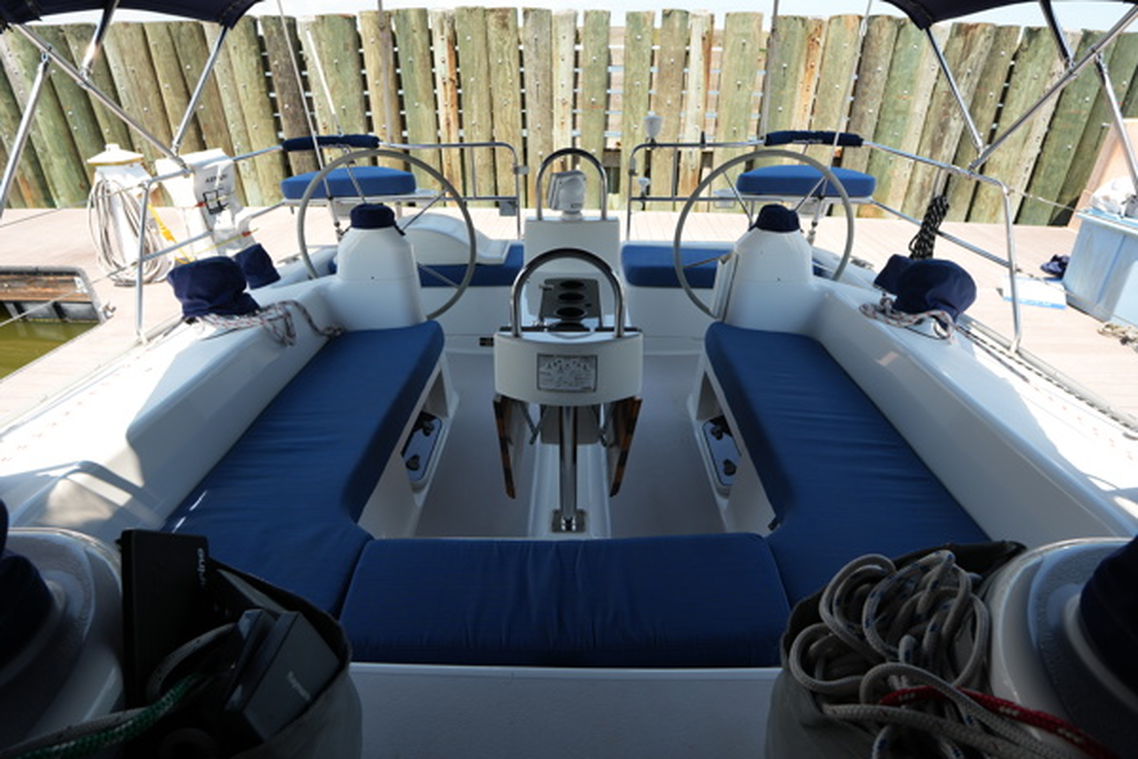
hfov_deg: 90.0
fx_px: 569
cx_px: 569
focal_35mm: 18
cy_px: 380
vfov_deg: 67.4
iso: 100
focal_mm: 12
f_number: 4.5
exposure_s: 1/250
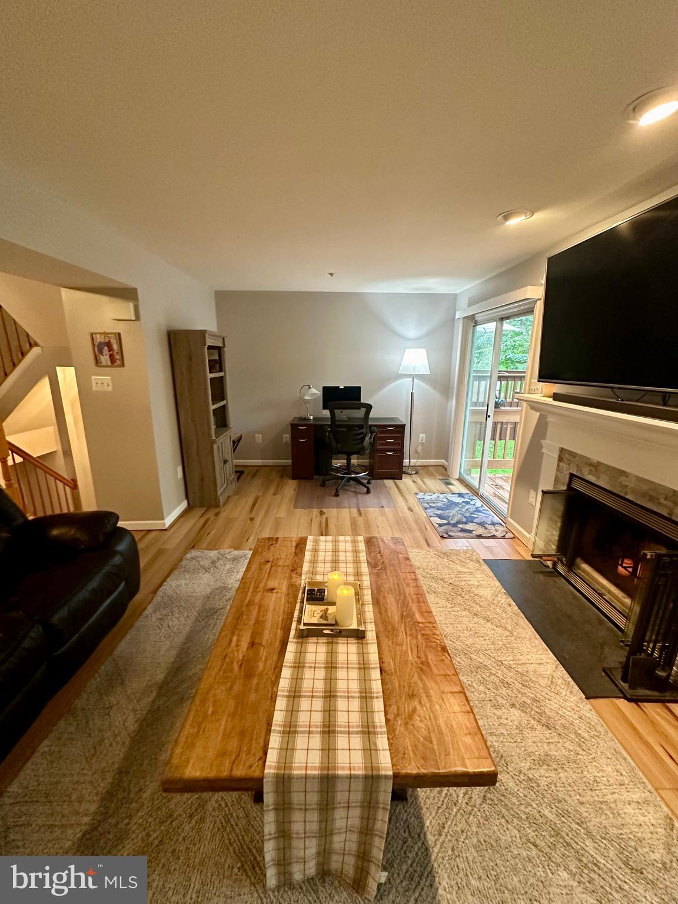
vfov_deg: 102.1
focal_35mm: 14
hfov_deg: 85.7
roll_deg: -1.3
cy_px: 452
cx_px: 339
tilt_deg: -14.4
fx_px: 366
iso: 400
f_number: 2.2
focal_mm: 2.22
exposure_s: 1/60
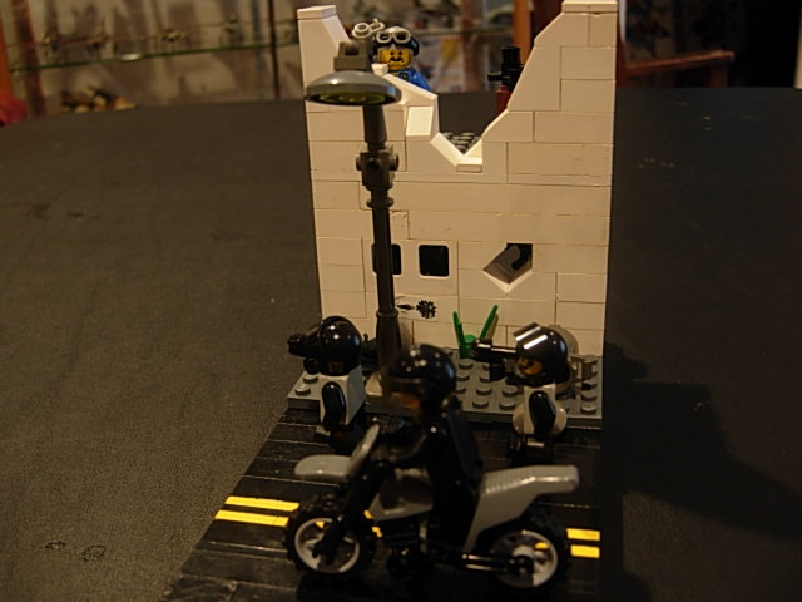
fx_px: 834
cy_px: 301
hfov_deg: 51.4
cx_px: 401
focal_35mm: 36
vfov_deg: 39.7
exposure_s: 1/4
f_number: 2.7
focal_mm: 7.5
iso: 72
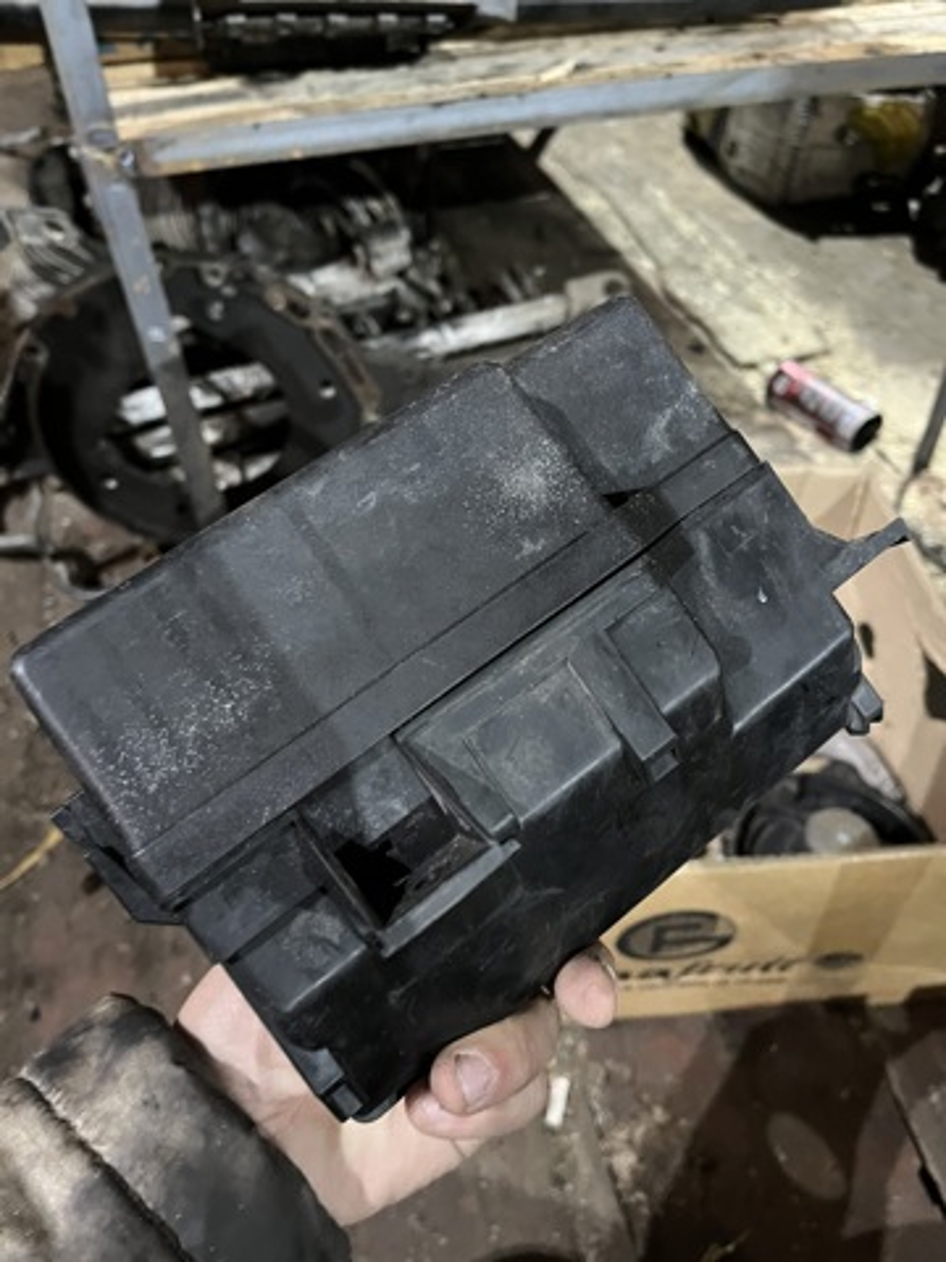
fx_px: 947
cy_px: 631
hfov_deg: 53.1
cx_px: 473
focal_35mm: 26
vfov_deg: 67.3
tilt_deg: -45.2
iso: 640
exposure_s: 1/25
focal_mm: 5.1
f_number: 1.6
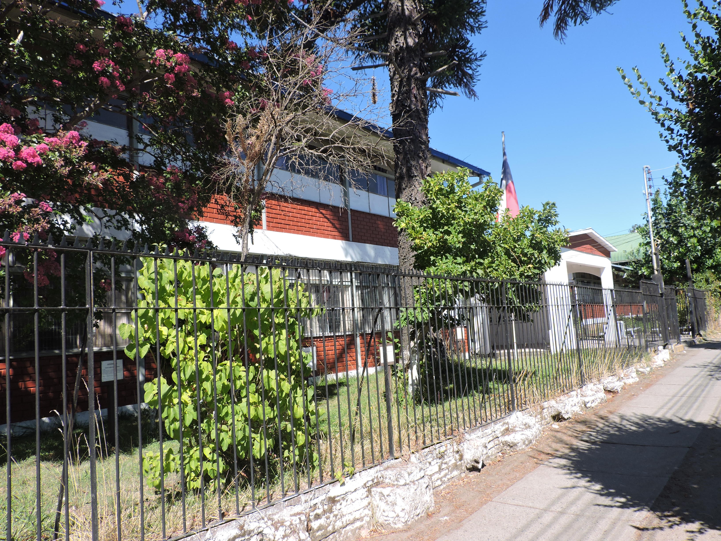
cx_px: 360
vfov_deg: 49.7
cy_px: 270
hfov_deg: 63.4
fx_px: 583
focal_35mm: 28
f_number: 3.1
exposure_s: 1/800
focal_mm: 5
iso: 100
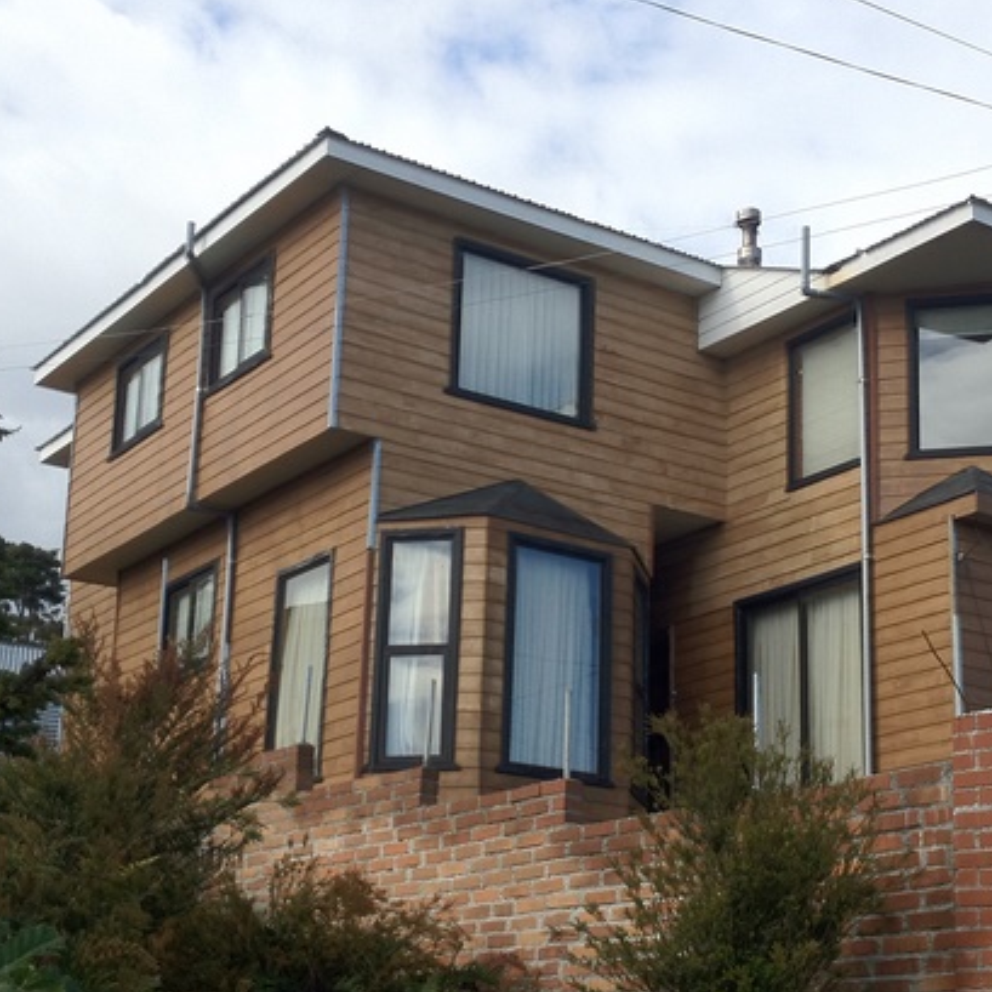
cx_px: 623
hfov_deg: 26.4
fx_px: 2107
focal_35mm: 65
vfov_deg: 26.4
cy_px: 612
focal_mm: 4.28
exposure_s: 1/1381
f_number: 2.4
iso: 64
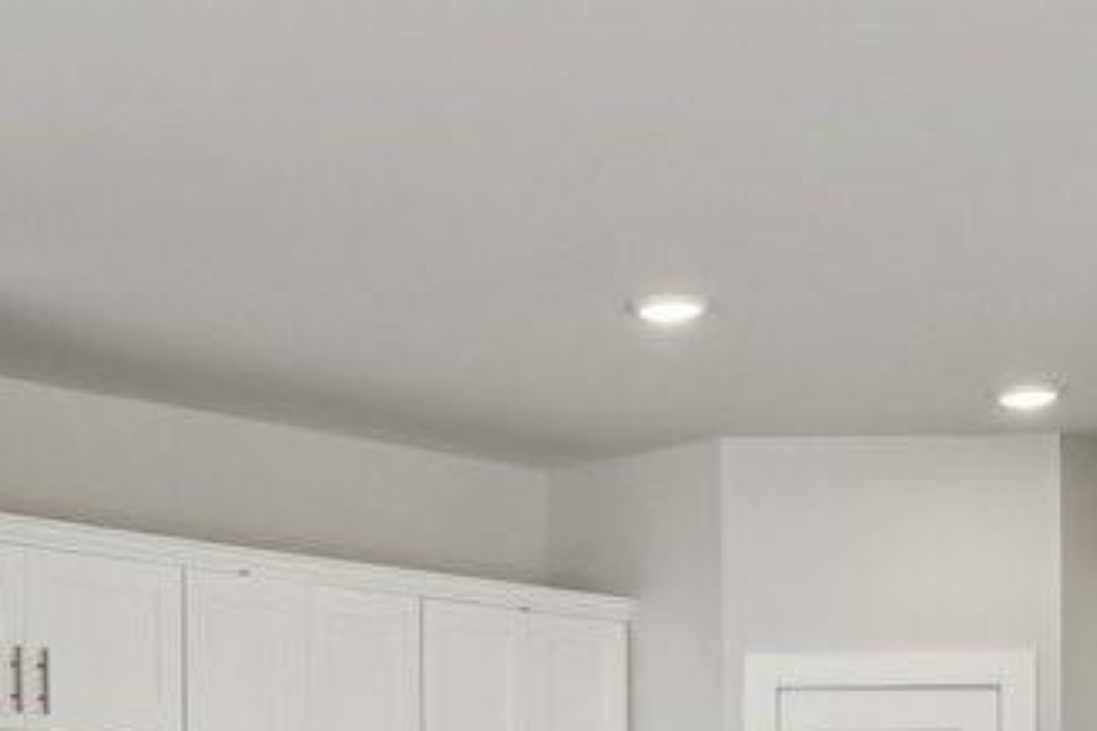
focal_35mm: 94
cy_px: 998
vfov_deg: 13.9
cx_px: 211
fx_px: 2864
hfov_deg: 21.4
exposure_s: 1/25
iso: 200
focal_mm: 15
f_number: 8
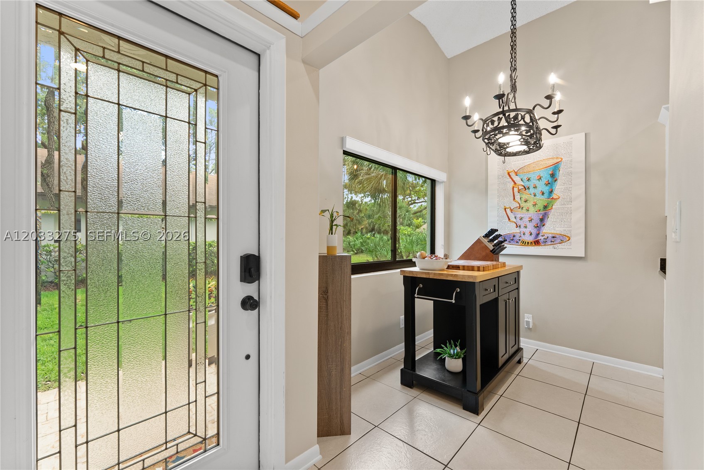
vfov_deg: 81.3
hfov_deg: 104.2
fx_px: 274
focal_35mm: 14
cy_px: 235
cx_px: 352
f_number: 8
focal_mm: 14
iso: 320
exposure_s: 1/10
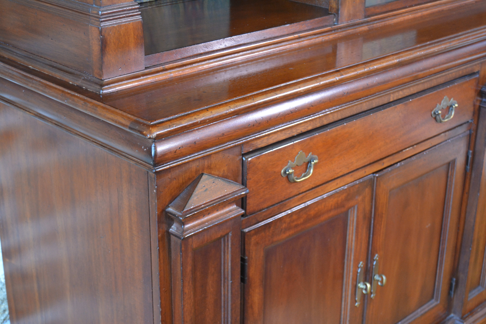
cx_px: 243
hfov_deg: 33.4
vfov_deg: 22.6
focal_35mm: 60
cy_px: 162
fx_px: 810
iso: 1600
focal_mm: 40
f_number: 5
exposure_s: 1/30
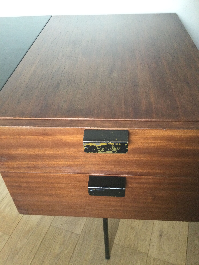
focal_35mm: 31
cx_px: 100
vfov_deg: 58.4
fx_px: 238
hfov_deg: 45.4
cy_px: 132
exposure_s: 1/33
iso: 160
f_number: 2.4
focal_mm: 3.3
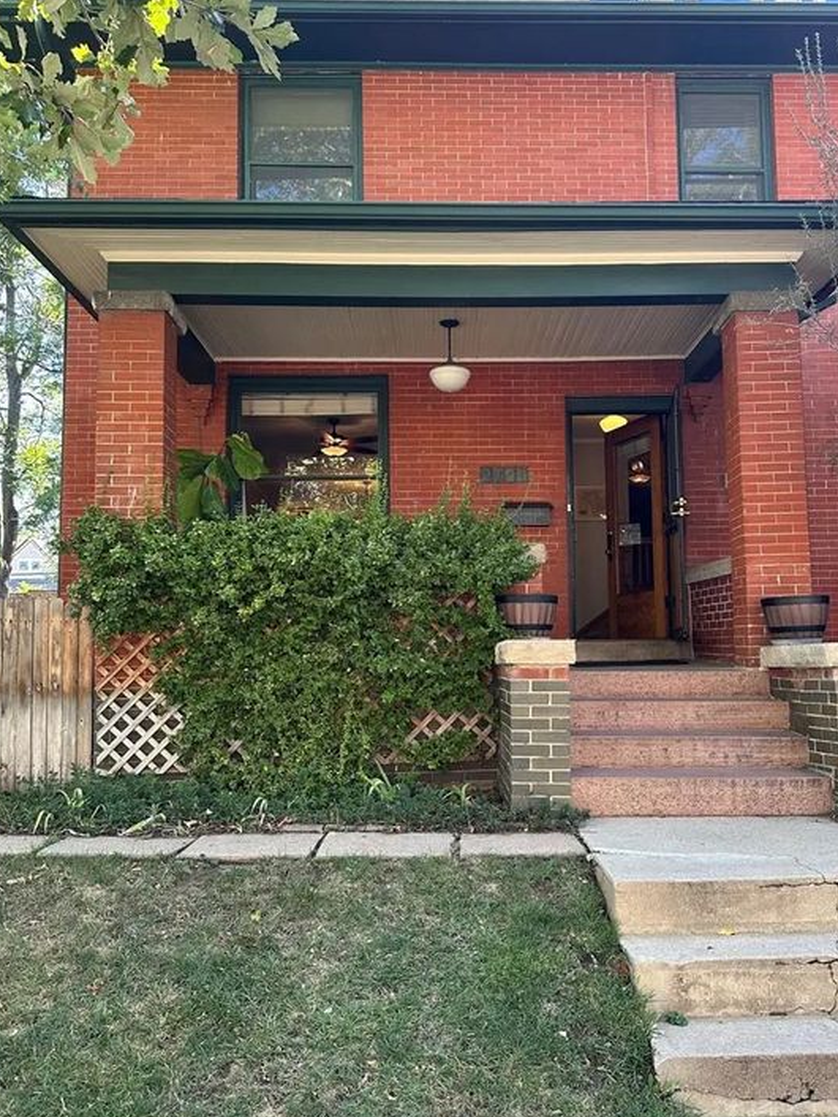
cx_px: 463
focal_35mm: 29
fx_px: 935
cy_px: 572
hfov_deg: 48.2
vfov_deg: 61.6
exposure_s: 1/137
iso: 100
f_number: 1.78
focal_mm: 6.86
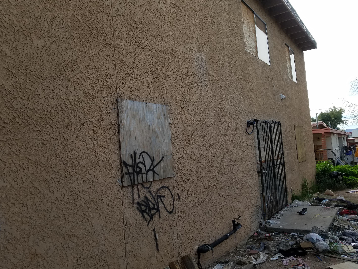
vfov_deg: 51.3
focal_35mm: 27
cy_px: 139
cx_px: 174
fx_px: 279
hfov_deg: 65.3
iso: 50
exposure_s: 1/1580
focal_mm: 4.2
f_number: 1.7
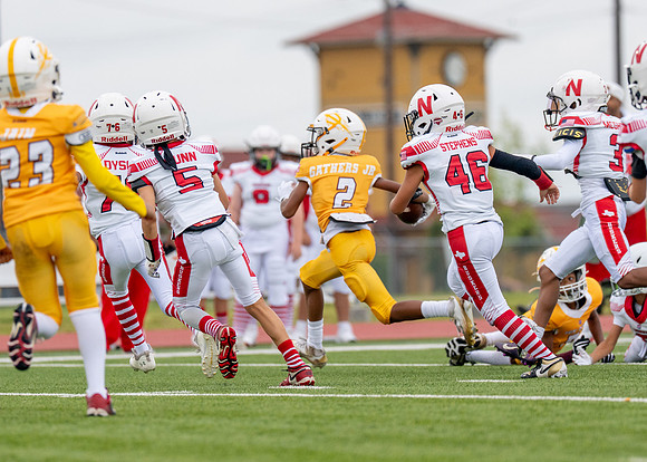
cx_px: 362
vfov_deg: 3.3
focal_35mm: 436
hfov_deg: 4.6
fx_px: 8010
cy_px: 198
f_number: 2.8
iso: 400
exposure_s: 1/2000
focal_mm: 200
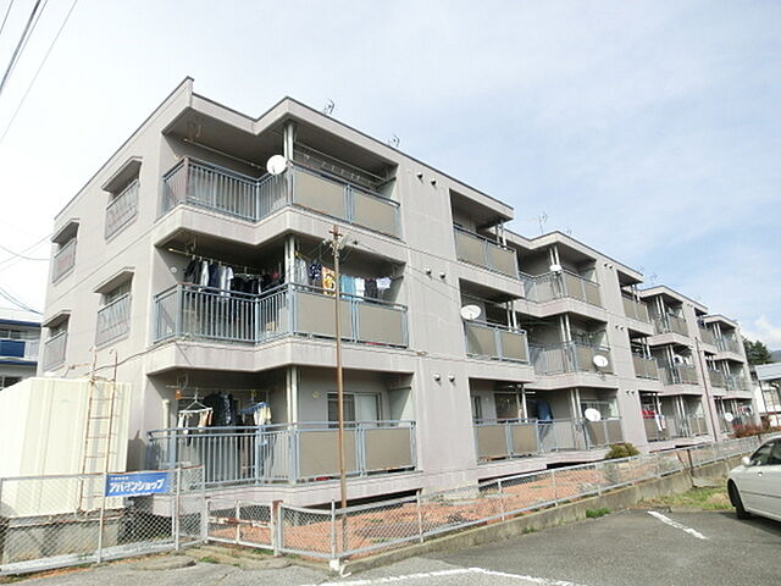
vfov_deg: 56.8
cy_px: 293
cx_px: 390
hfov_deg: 71.6
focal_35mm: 24
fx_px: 541
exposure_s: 1/1000
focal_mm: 4.24
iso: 80
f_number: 3
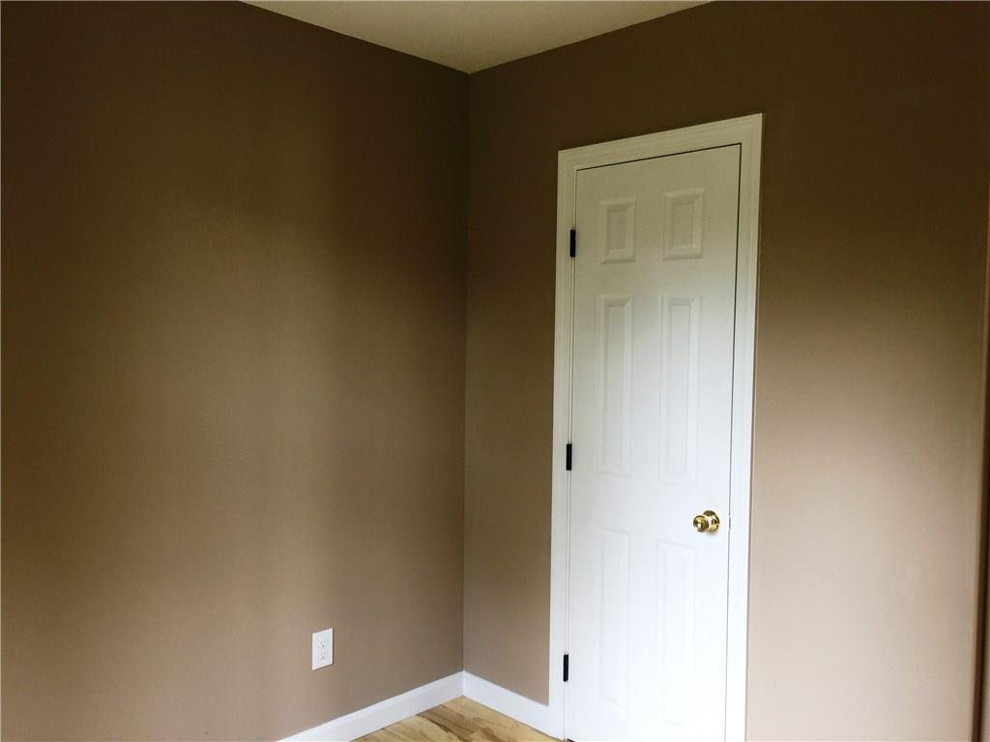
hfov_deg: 61.7
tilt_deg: -2.4
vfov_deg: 48.2
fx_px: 829
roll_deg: -2.4
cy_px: 371
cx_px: 495
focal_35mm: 29
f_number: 2.2
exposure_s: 1/15
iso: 32
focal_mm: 4.15
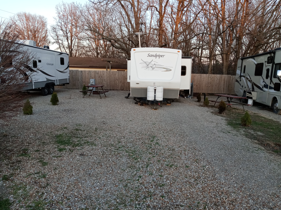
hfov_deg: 61.7
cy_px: 107
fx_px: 235
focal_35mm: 29
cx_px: 142
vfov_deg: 48.2
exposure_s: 1/120
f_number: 1.8
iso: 100
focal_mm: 3.61
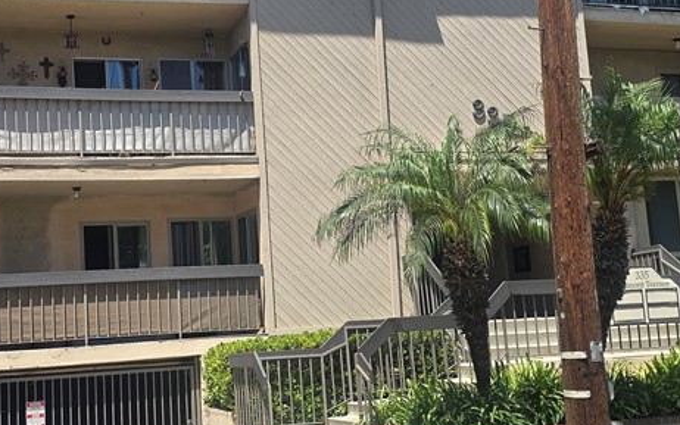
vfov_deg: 24.0
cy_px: 184
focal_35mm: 54
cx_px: 261
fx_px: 1001
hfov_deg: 37.3
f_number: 1.7
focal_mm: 6.3
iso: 12
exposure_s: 1/497
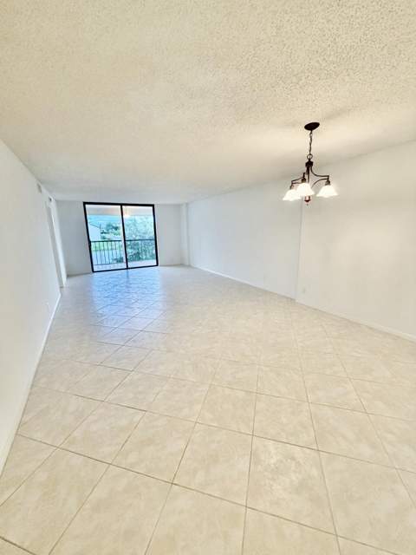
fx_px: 224
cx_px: 208
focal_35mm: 14
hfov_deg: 85.7
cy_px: 278
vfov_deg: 102.1
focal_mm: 2.22
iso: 320
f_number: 2.2
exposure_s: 1/120
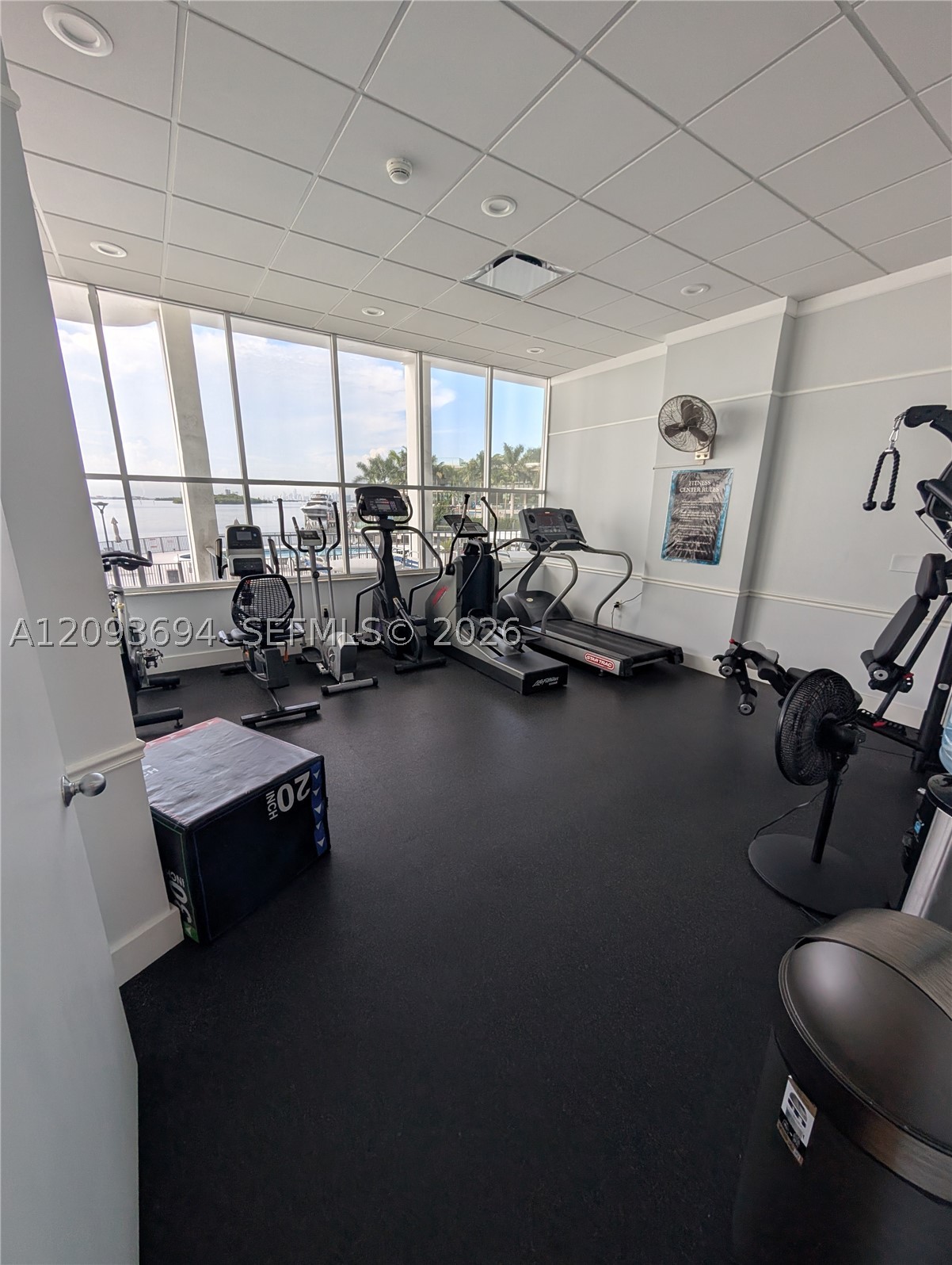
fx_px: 439
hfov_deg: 94.6
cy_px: 632
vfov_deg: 110.5
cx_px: 476
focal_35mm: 12
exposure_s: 1/172
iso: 47
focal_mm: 2.02
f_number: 1.7
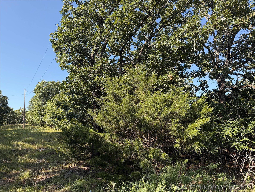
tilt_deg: +10.6
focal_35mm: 24
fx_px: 177
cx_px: 128
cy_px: 96
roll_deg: +1.9
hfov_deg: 71.6
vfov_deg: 56.8
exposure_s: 1/1410
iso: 100
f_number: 1.78
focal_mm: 6.76
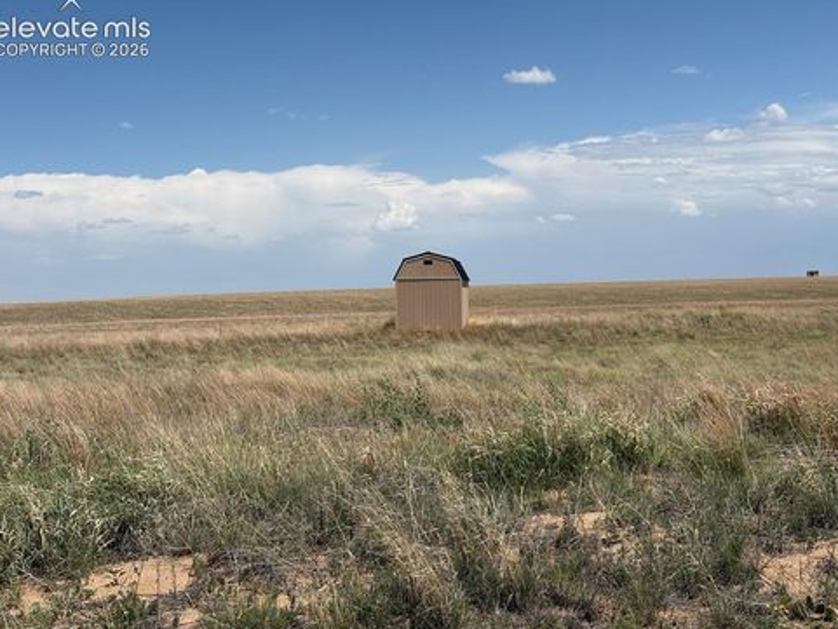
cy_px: 308
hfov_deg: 35.5
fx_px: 1308
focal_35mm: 54
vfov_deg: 27.0
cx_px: 420
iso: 25
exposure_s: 1/4630
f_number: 1.6
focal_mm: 5.96
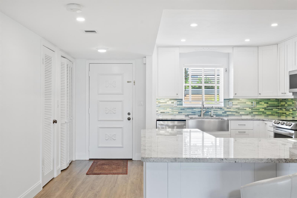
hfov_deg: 54.4
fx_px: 289
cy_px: 99
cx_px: 148
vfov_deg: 37.9
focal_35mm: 35
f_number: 8
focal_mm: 35
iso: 2000
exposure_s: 1/20
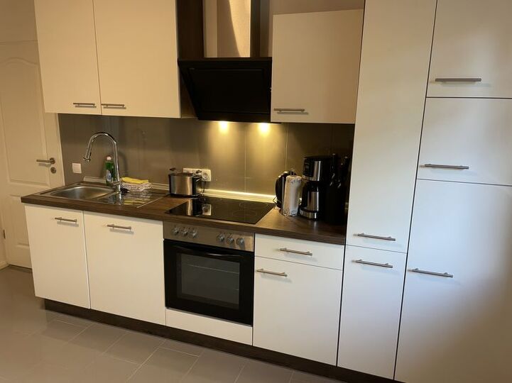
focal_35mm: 26
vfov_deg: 53.0
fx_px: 384
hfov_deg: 67.3
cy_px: 192
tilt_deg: -12.8
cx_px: 256
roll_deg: -1.1
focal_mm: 4.2
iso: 100
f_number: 1.6
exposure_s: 1/50
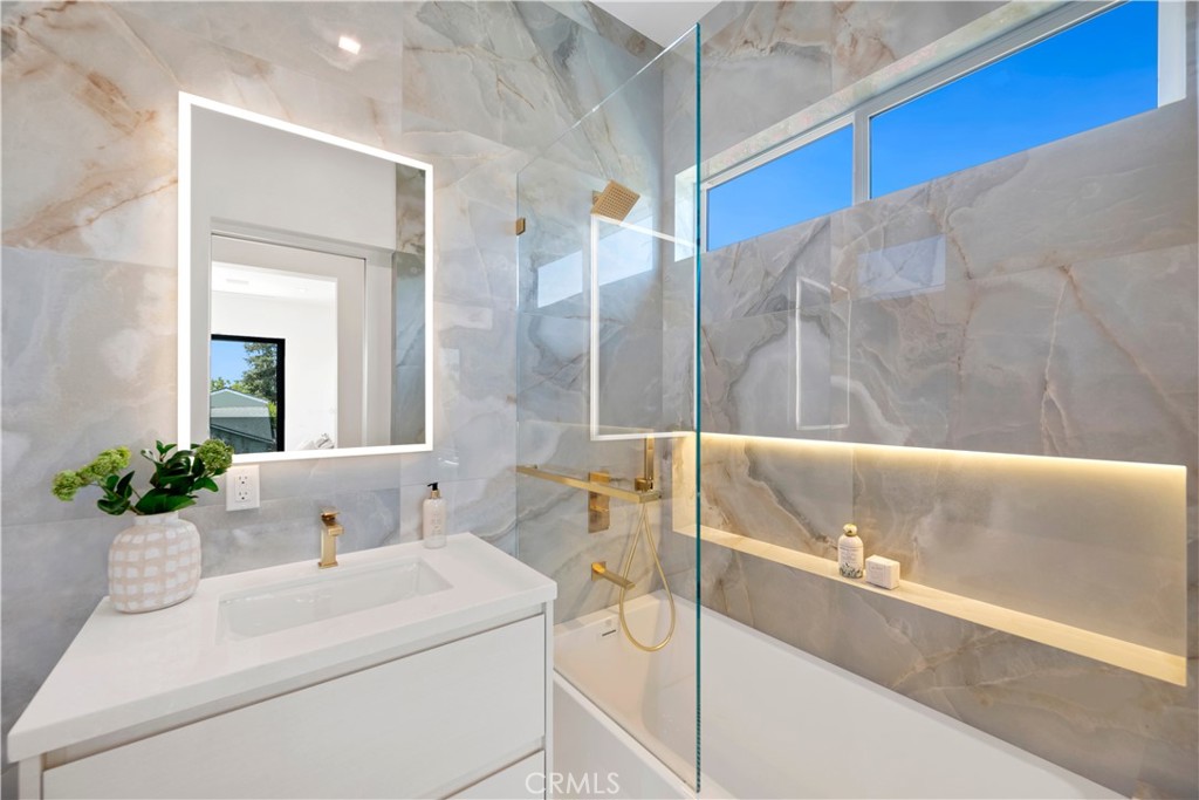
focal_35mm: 14
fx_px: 466
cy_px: 400
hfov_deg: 104.2
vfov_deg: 81.2
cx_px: 600
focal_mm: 14
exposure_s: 1/8
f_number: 8
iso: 100
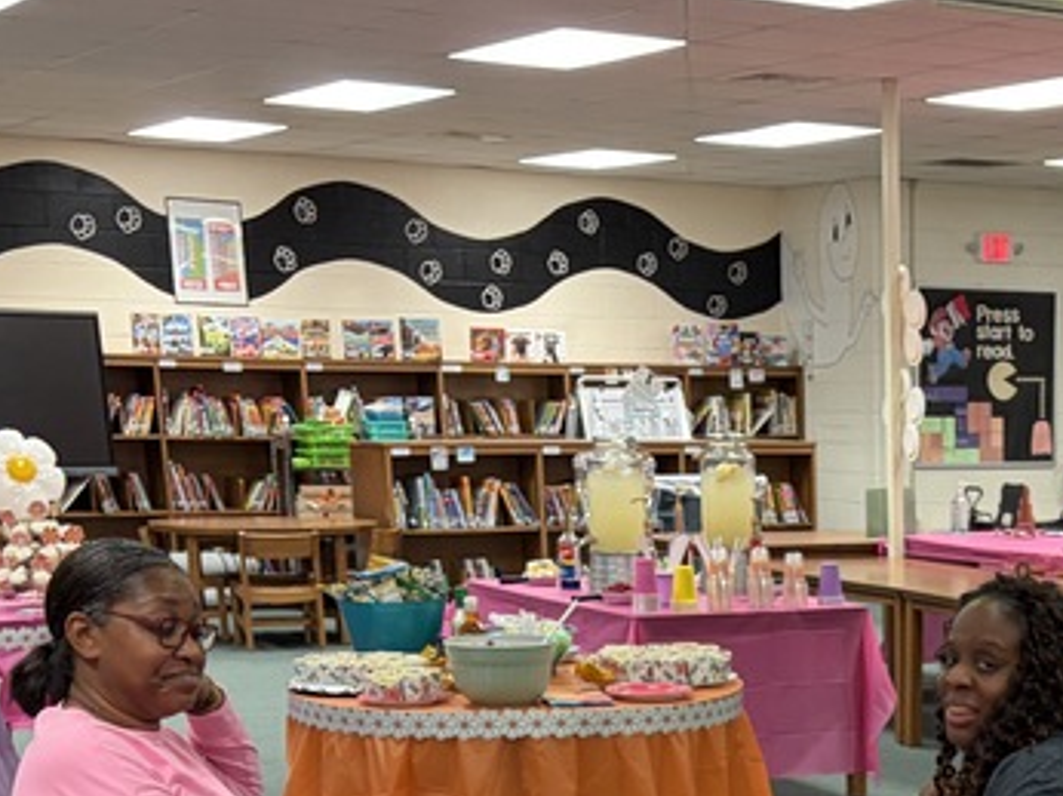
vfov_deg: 17.4
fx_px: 2363
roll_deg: -3.1
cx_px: 1008
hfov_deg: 24.4
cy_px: 1156
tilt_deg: -17.2
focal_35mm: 77
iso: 160
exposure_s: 1/60
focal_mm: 5.96
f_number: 1.6
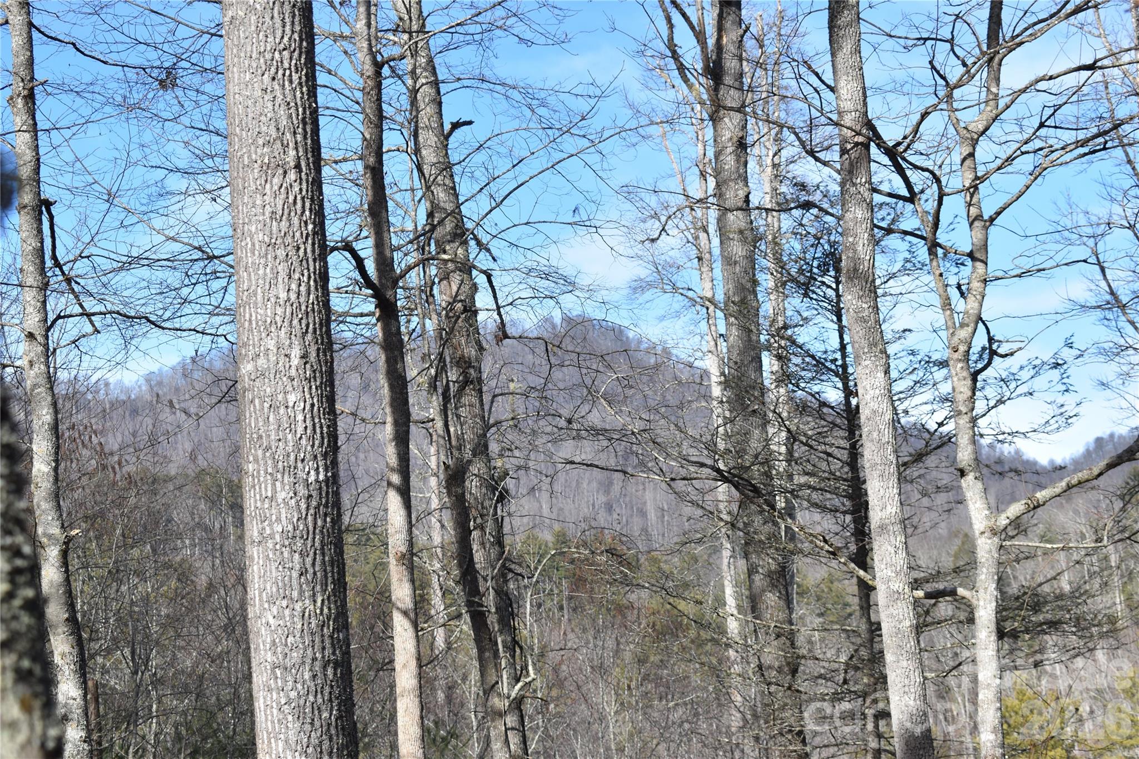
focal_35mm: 82
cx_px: 570
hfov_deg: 24.6
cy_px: 380
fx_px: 2610
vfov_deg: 16.6
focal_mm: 55
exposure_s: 1/400
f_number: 10
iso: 200
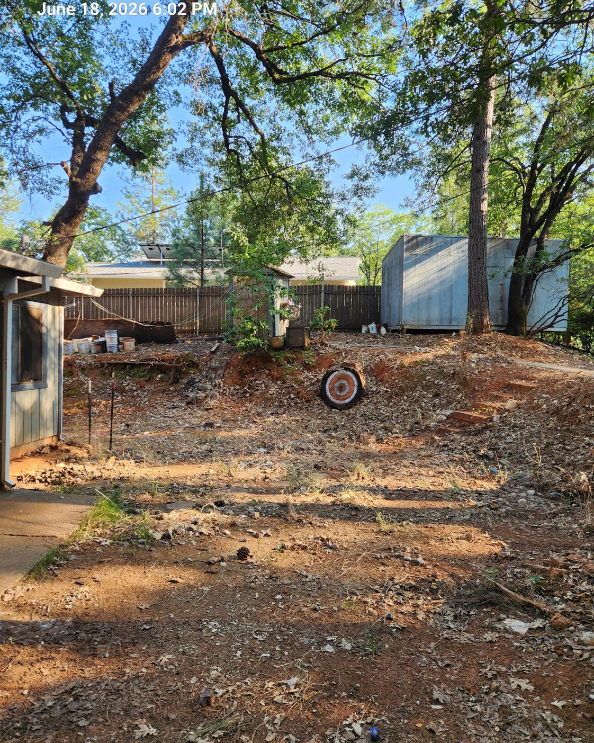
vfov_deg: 70.3
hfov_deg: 58.8
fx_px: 528
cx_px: 297
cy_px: 361
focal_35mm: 24
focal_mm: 5.4
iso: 25
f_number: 1.8
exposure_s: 1/180
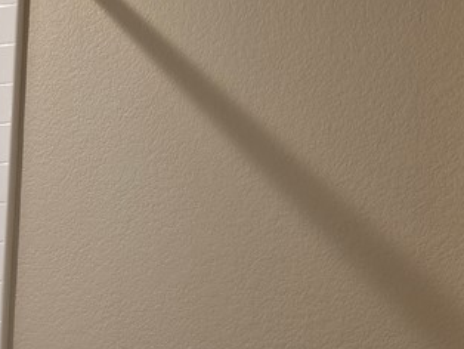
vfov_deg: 19.1
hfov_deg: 24.0
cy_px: 353
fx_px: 1006
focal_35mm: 75
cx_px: -69
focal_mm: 6.3
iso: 160
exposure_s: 1/120
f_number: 1.7
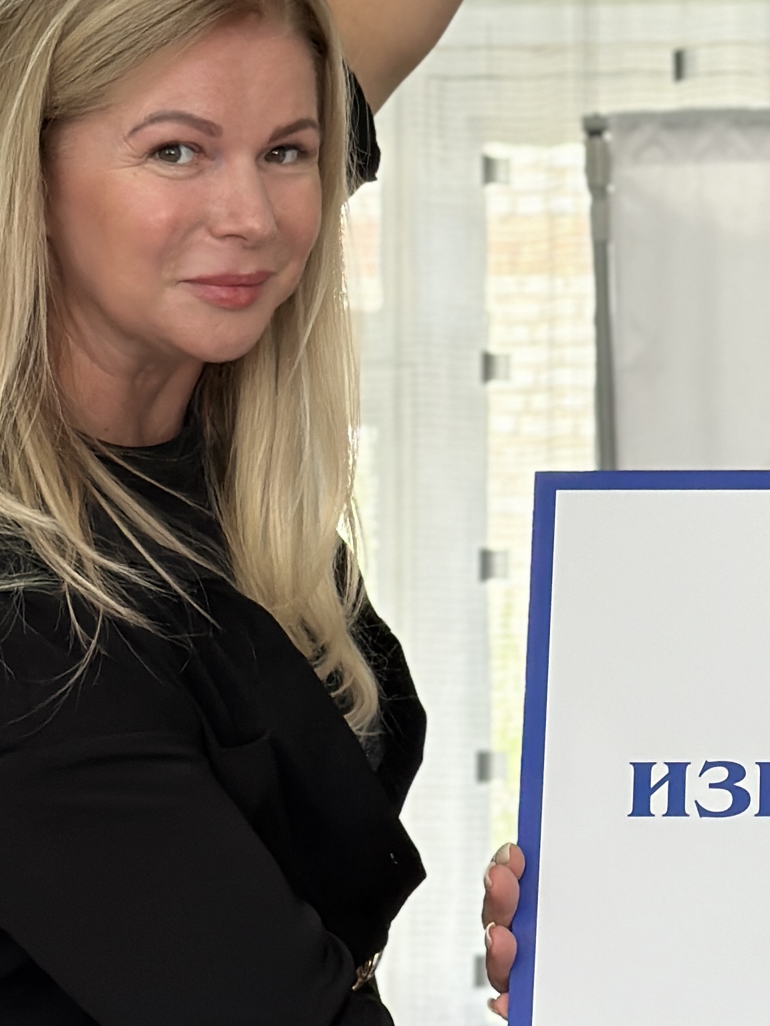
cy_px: 357
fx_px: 3737
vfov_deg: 15.6
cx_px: 898
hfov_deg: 11.6
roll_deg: -0.2
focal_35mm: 126
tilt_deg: +6.0
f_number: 1.78
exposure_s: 1/456
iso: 80
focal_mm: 6.86
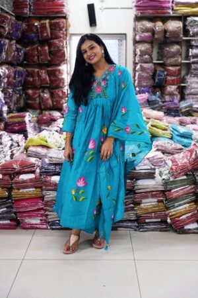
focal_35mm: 52
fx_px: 425
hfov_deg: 26.2
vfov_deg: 38.5
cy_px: 149
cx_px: 99
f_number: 3.2
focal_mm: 51.5
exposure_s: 1/100
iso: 640
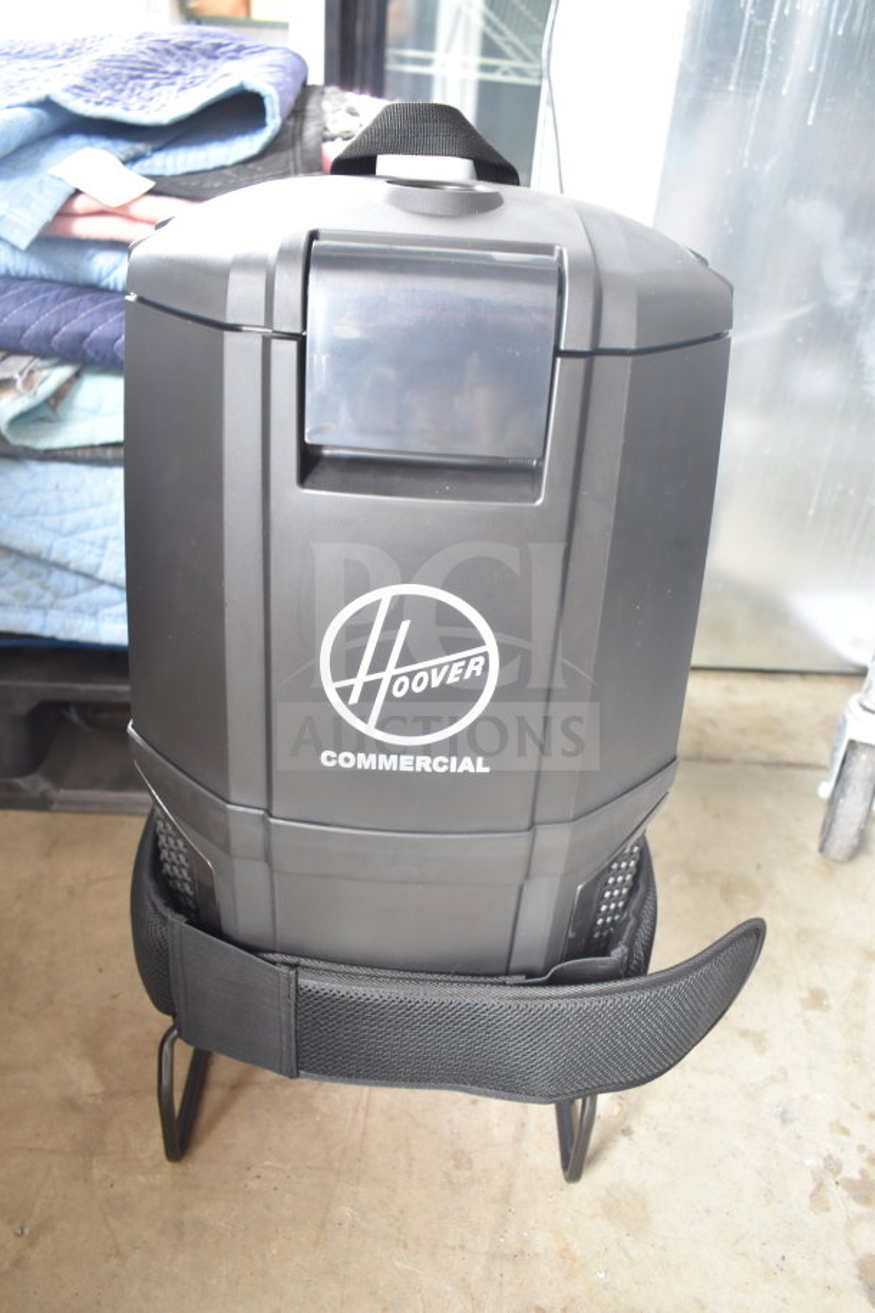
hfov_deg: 47.9
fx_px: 984
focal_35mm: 27
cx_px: 438
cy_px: 656
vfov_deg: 67.4
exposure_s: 1/30
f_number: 3.5
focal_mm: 18
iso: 640
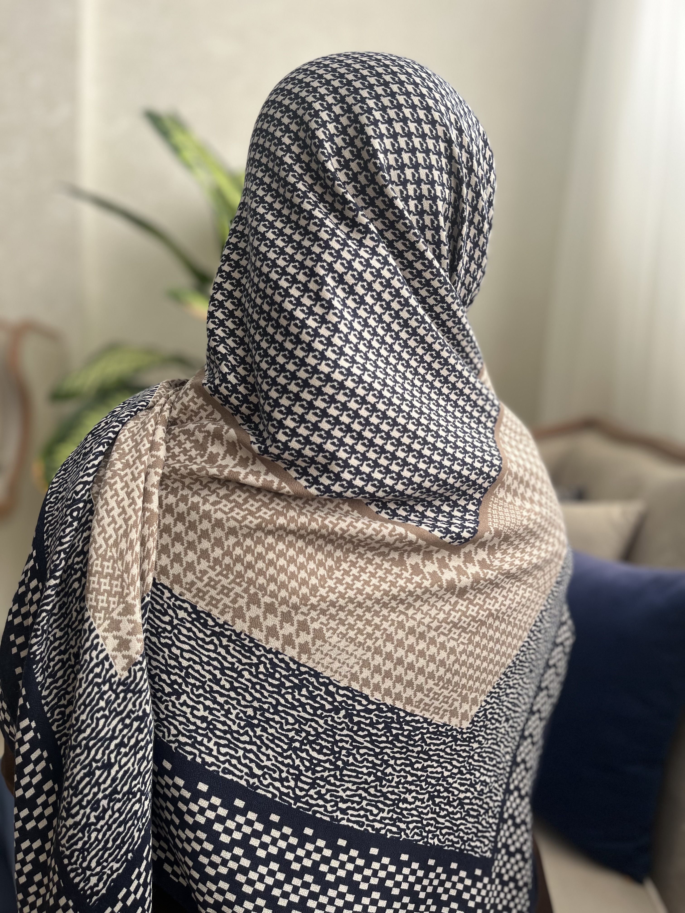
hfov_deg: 53.1
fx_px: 686
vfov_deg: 67.3
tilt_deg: -9.0
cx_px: 342
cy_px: 456
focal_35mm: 26
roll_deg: -2.6
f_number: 1.6
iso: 50
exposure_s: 1/121
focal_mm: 5.1
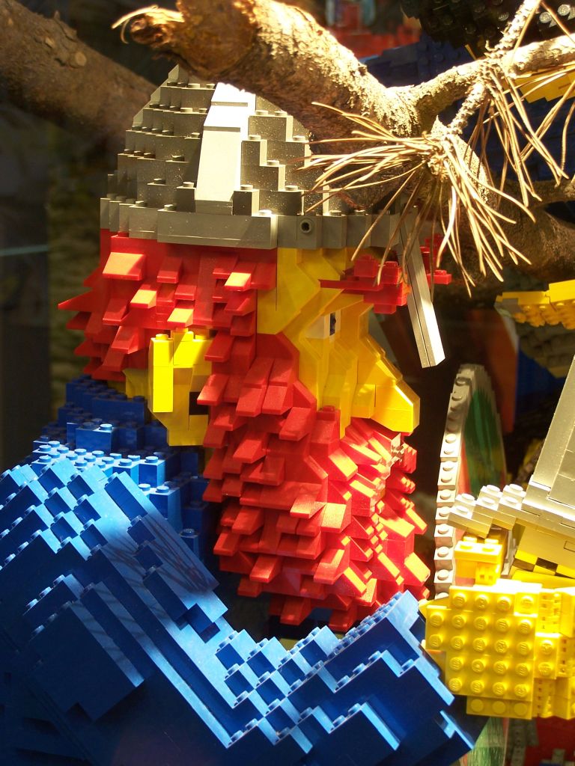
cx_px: 288
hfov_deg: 21.3
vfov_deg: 28.2
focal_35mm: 69
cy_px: 383
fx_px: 1528
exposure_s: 1/6
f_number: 3.2
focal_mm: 11.5
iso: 80
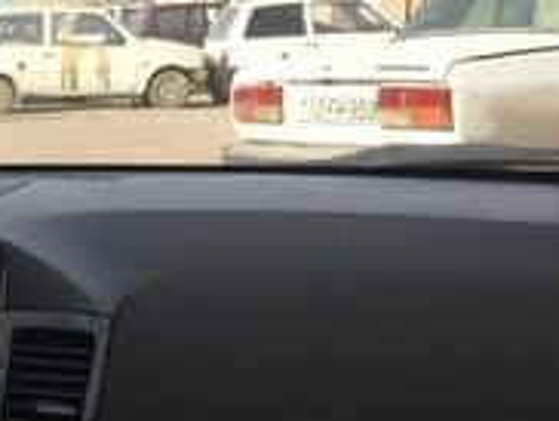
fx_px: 1698
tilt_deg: -15.3
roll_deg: -0.6
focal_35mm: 105
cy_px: 416
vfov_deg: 13.9
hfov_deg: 15.9
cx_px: -448
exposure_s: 1/706
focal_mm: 4.15
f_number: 2.2
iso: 32
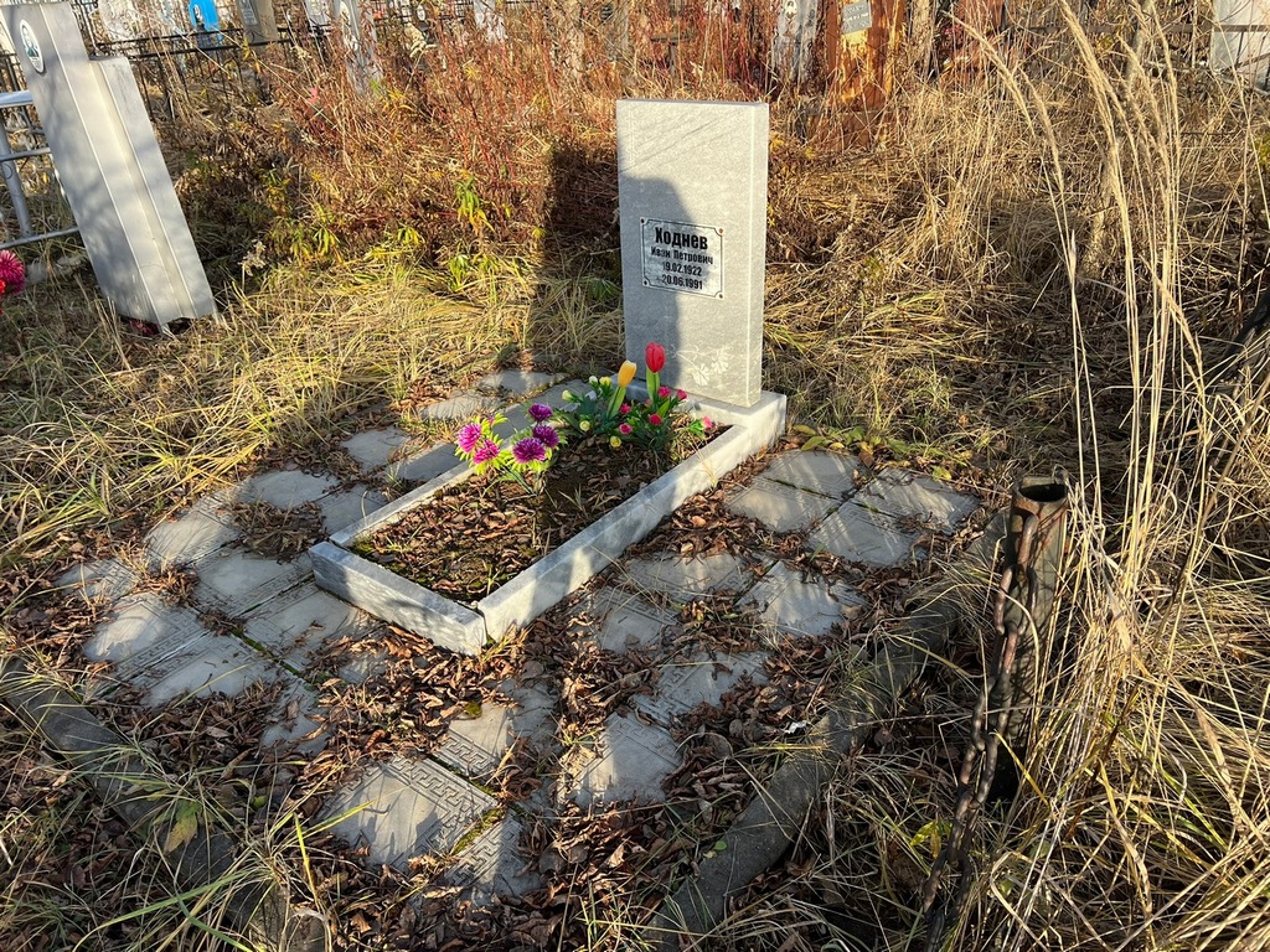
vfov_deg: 53.1
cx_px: 635
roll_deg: +2.6
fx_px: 954
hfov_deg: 67.3
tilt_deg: -24.5
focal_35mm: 26
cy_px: 476
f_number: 1.5
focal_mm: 5.7
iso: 50
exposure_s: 1/924
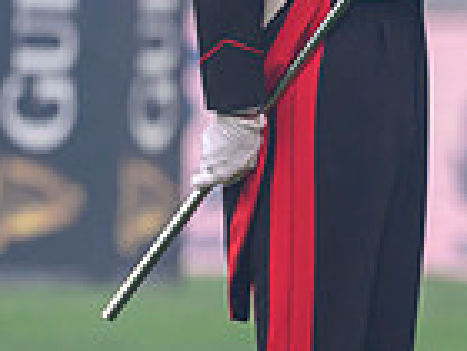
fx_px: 38179
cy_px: 95
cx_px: 719
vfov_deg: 0.5
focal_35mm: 2830
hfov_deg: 0.7
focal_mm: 560
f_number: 4
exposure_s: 1/1250
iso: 1250
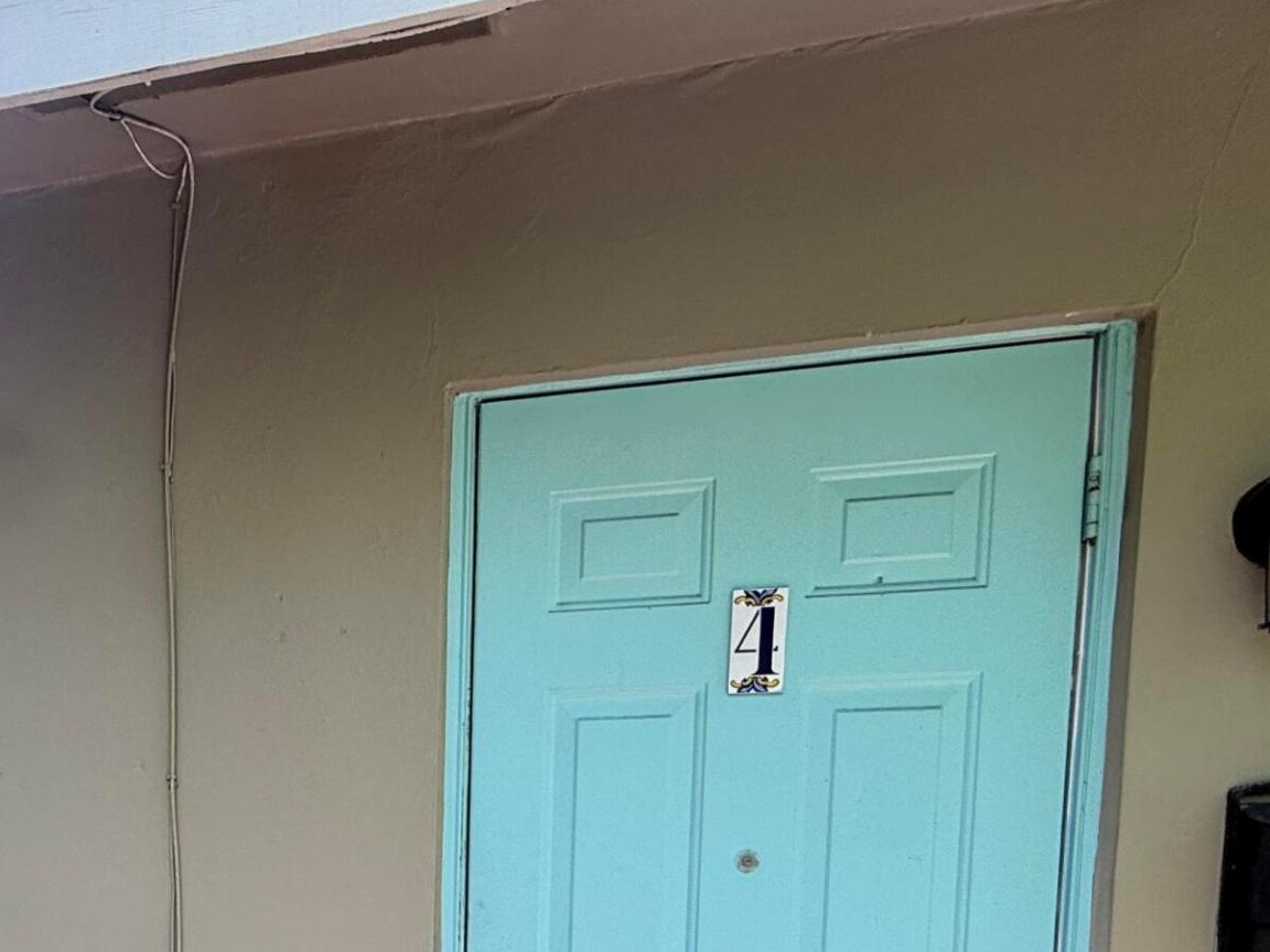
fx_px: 1284
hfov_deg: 48.0
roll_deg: -1.1
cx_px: 165
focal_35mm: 35
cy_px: 986
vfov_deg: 36.0
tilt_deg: -4.2
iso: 50
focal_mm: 2.22
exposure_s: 1/174
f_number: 2.2
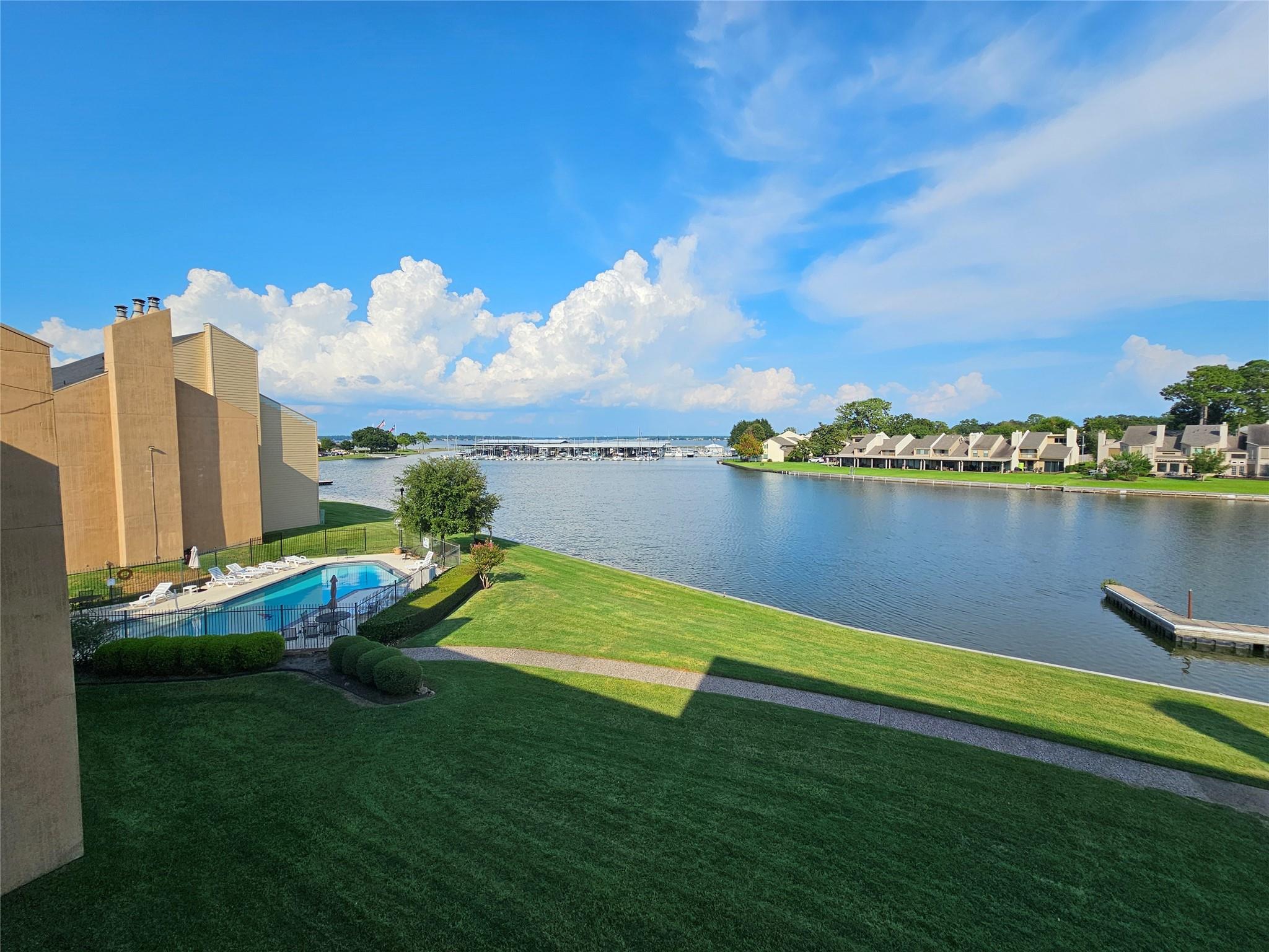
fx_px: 477
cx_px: 634
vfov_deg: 89.9
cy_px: 476
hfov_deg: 106.2
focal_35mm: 13
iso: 50
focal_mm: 2.2
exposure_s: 1/3177
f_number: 2.2
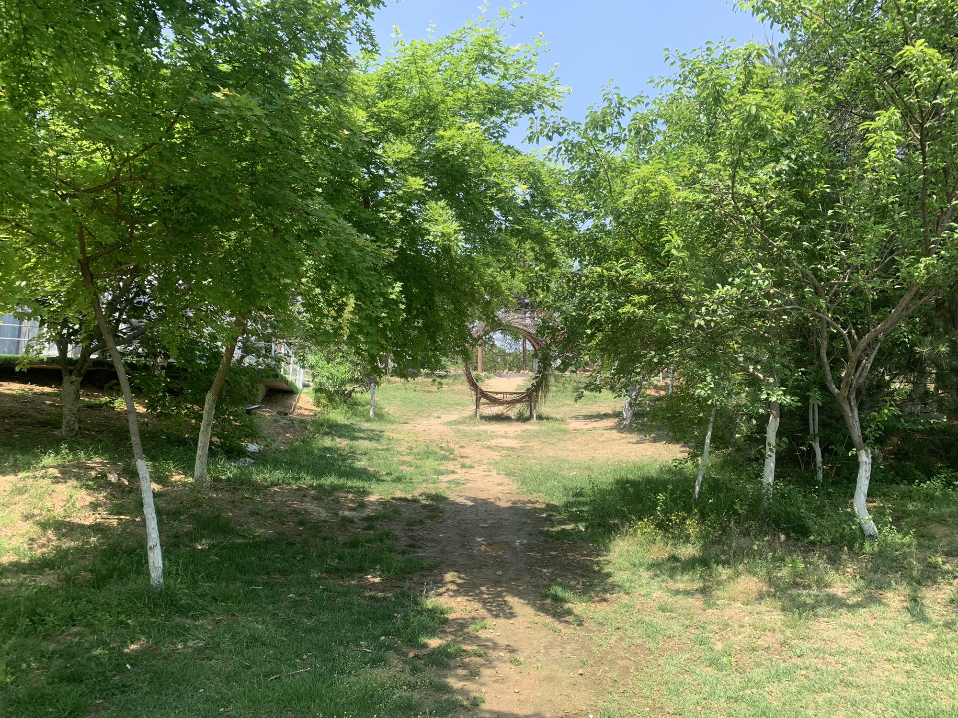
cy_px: 359
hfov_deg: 67.3
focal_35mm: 26
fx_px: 720
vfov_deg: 53.1
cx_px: 479
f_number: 1.8
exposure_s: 1/696
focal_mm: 4.25
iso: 25
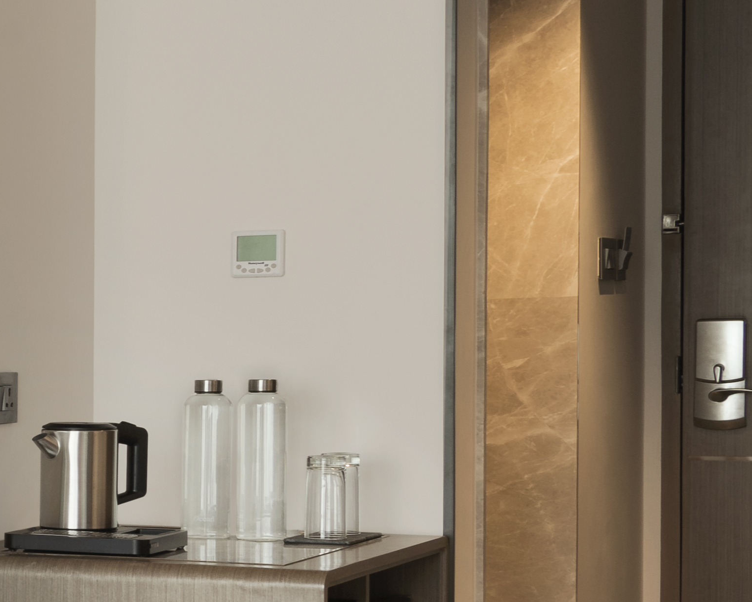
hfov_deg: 13.2
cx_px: -1131
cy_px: 353
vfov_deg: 15.2
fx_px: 2248
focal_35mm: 101
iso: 100
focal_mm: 20
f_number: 13
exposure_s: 2.5
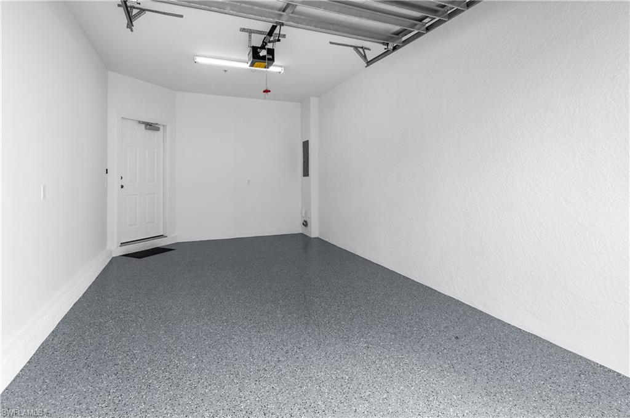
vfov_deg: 67.2
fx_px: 314
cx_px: 315
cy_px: 209
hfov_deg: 90.1
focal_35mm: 18
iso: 200
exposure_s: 1/20
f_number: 8
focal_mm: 12
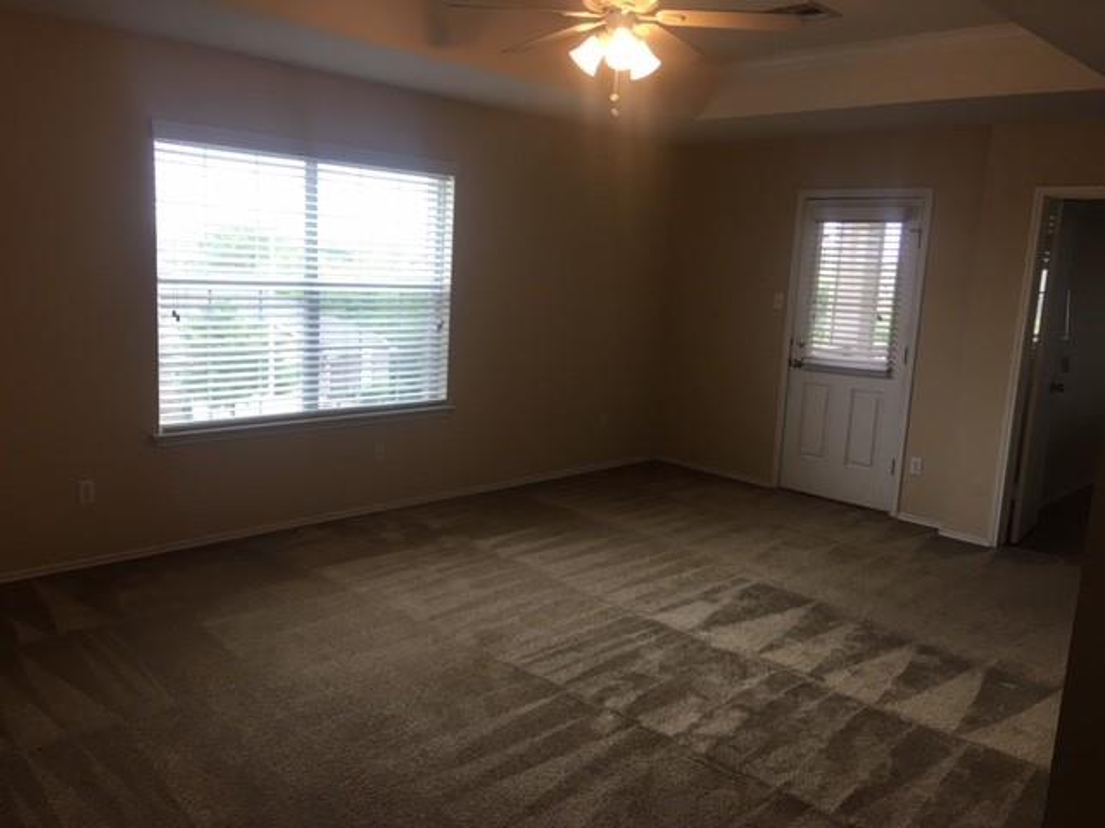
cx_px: 552
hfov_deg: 61.7
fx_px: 926
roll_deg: -3.5
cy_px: 414
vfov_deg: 48.2
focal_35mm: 29
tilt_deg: -8.3
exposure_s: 1/40
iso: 25
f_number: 2.2
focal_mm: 4.15
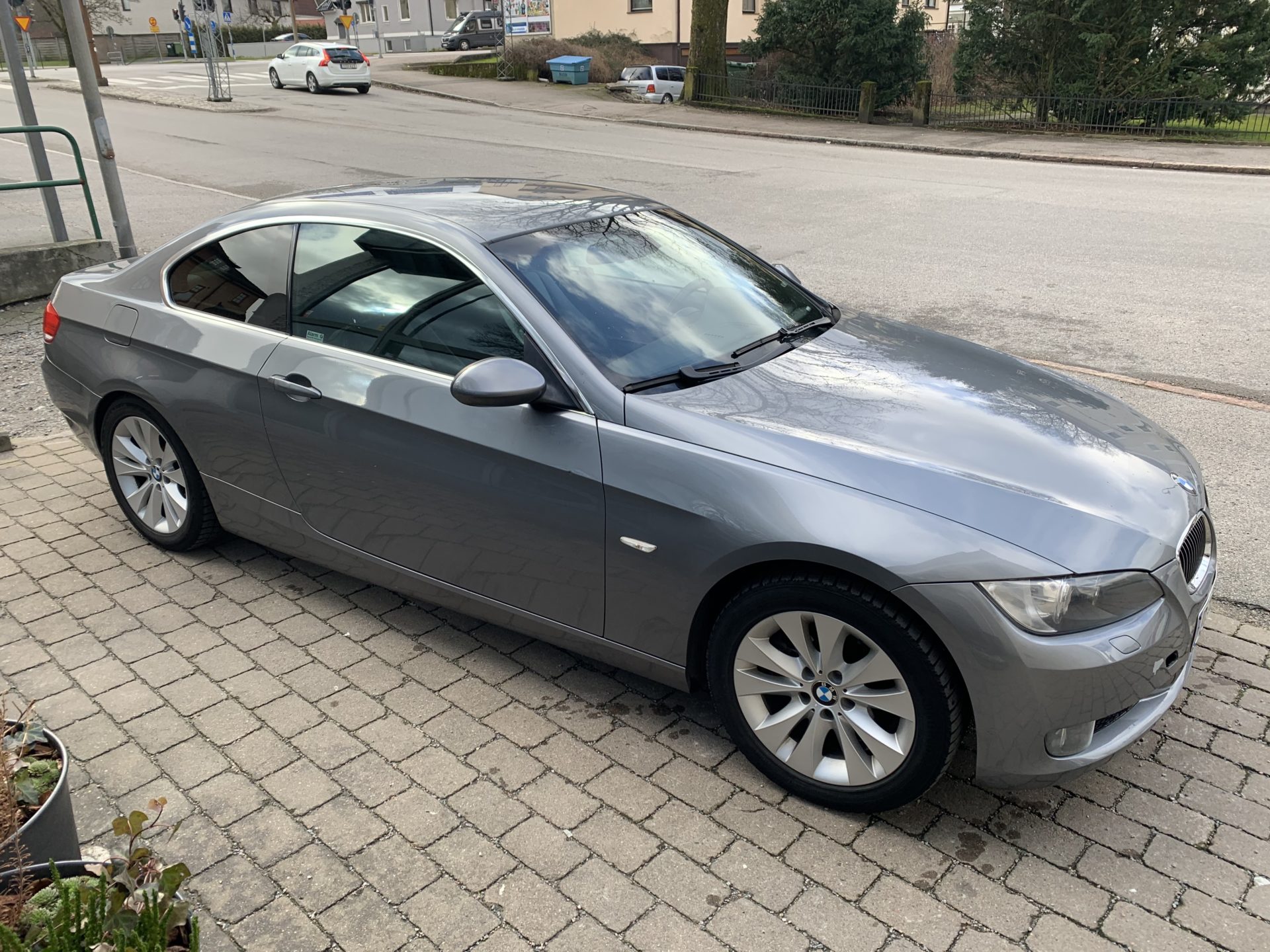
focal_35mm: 26
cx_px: 635
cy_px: 476
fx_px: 954
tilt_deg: -21.2
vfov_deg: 53.1
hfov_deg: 67.3
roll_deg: +0.9
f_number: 1.8
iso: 25
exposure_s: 1/333
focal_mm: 4.25
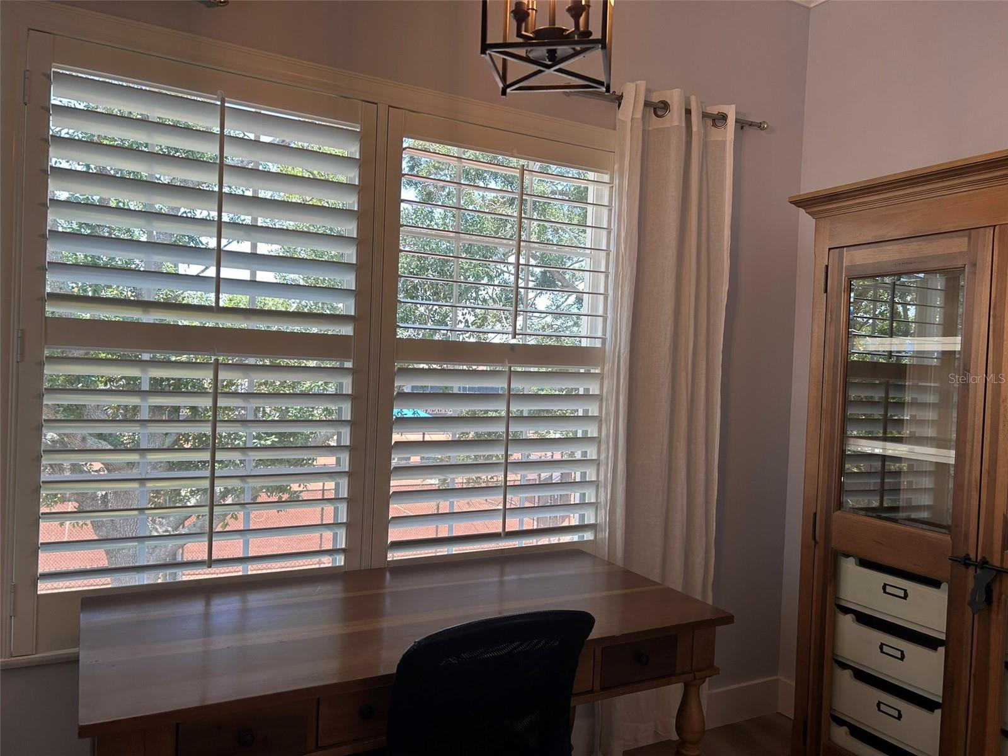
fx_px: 757
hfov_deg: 67.3
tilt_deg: -2.1
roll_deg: -2.1
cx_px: 504
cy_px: 378
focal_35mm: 26
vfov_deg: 53.1
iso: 32
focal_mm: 5.7
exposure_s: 1/123
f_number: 1.5
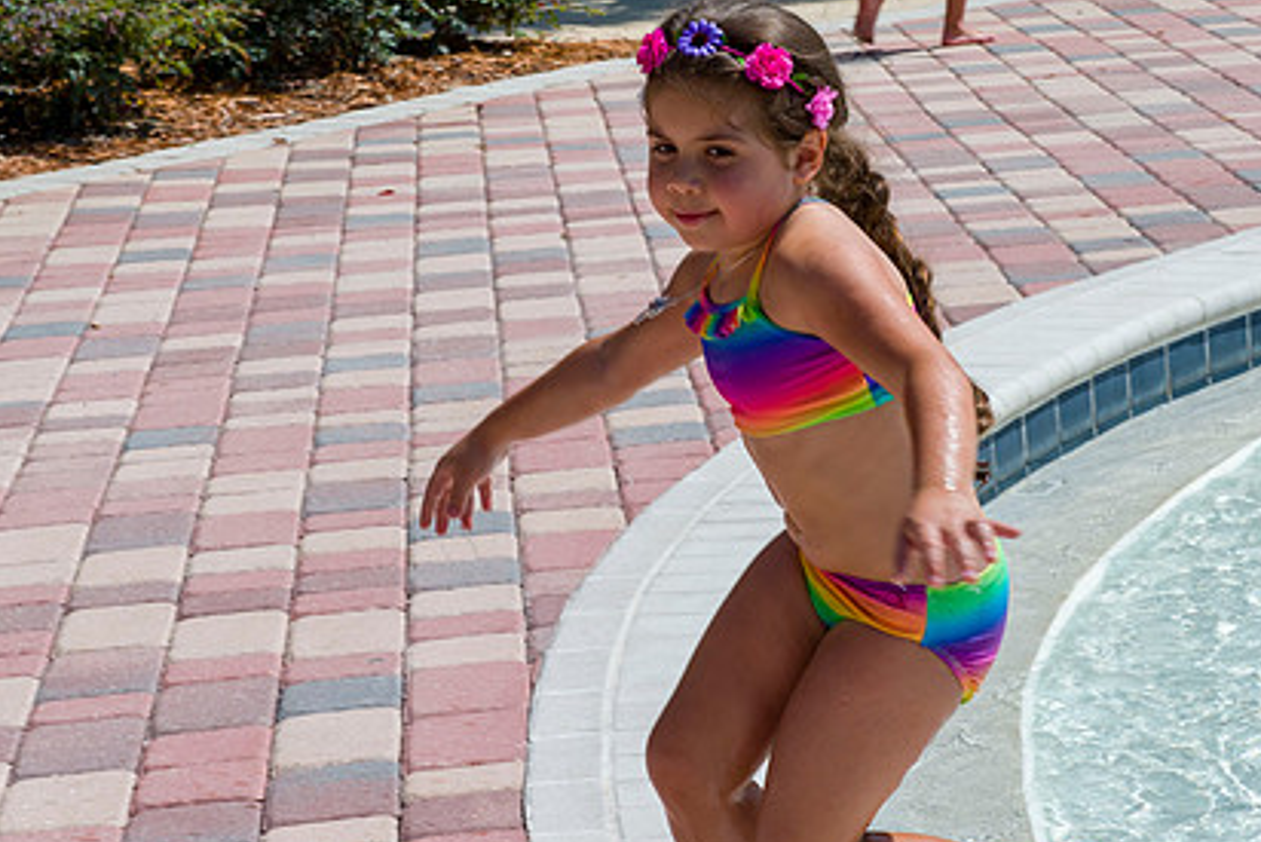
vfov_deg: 10.6
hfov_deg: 15.9
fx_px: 4520
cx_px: 738
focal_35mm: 129
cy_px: 337
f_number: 16
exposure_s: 1/320
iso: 320
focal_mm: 70
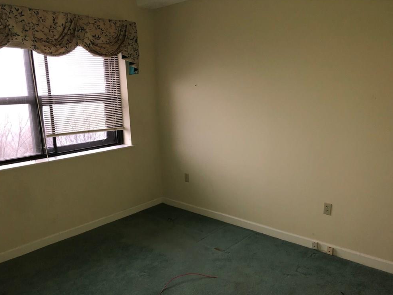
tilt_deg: -10.6
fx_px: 329
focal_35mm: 29
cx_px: 199
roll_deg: +0.9
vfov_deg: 48.2
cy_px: 151
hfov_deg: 61.7
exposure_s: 1/40
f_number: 1.8
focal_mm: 3.99
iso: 200
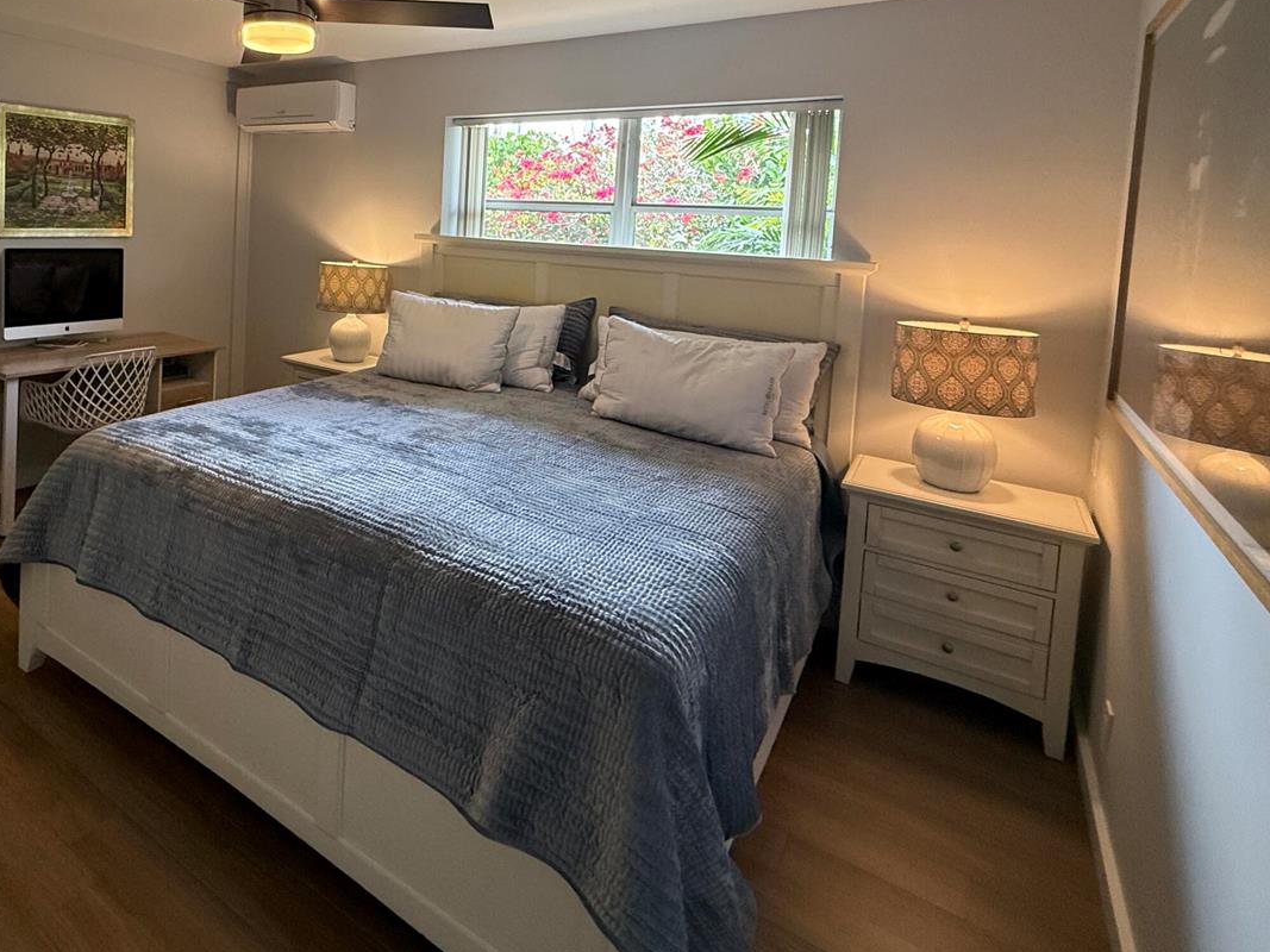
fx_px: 770
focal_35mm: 21
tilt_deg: -2.6
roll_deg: -2.1
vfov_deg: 60.6
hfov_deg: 75.8
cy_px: 259
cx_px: 394
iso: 160
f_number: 2.2
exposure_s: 1/120
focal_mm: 2.22
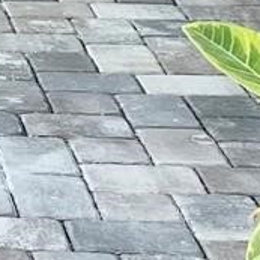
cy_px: -81
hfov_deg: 7.7
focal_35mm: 212
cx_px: -358
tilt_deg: -12.8
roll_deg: -1.1
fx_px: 1802
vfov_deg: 8.1
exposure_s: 1/1279
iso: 50
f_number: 1.6
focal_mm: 5.1
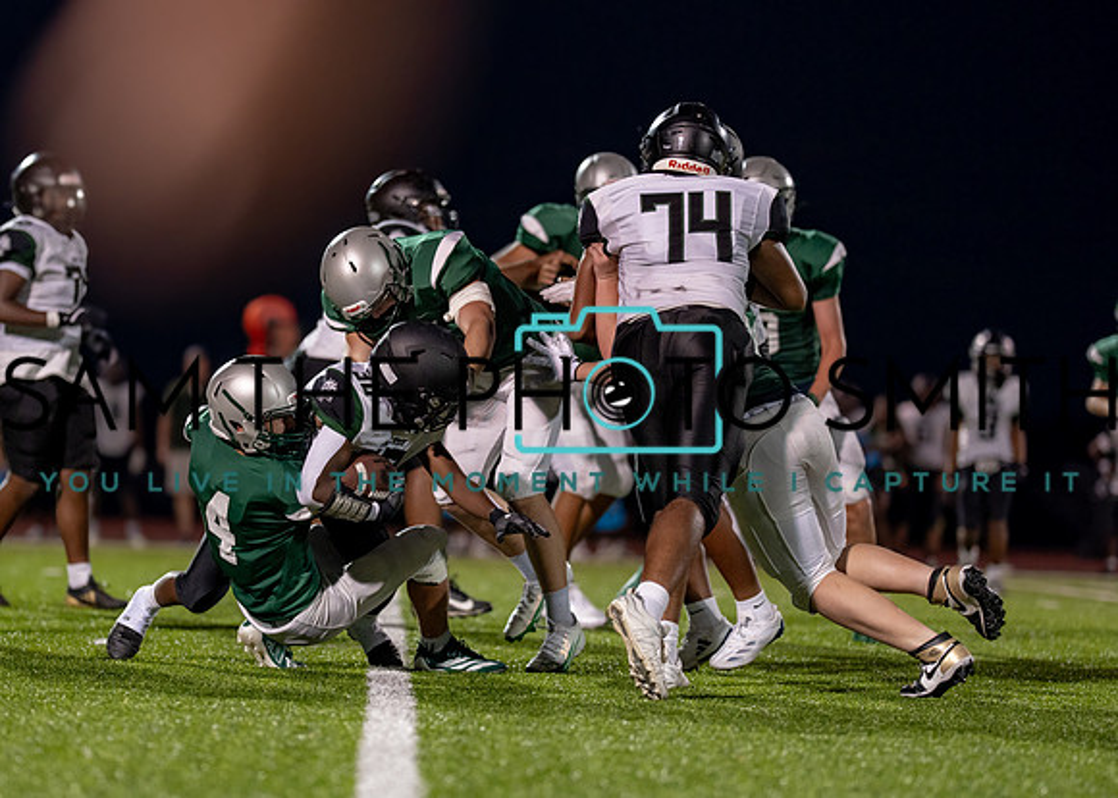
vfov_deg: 7.6
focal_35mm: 189
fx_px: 5993
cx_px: 443
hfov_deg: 10.7
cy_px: 425
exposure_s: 1/1250
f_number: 1.8
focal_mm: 135
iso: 1000
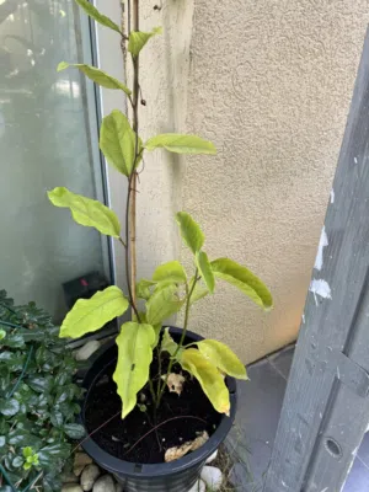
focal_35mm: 24
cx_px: 184
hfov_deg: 56.8
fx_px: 341
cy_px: 246
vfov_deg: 71.6
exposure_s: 1/182
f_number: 1.78
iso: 64
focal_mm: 6.76
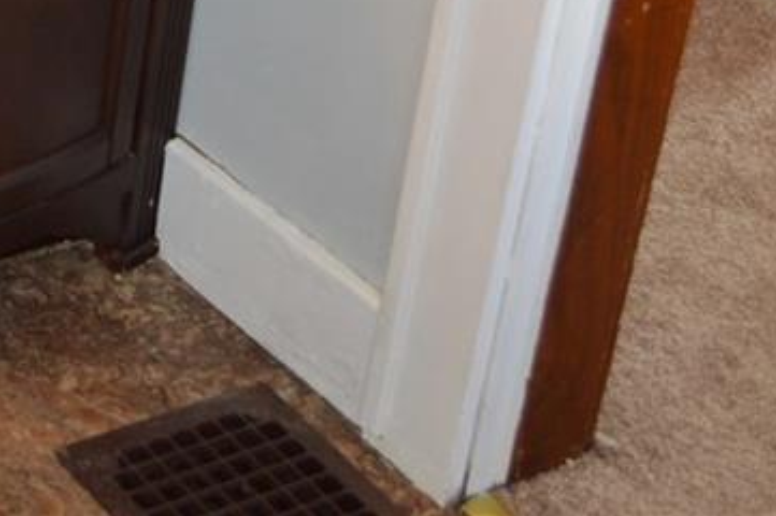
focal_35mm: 102
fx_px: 2197
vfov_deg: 12.8
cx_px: -140
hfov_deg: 19.0
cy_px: -213
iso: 800
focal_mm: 24
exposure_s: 1/60
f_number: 4
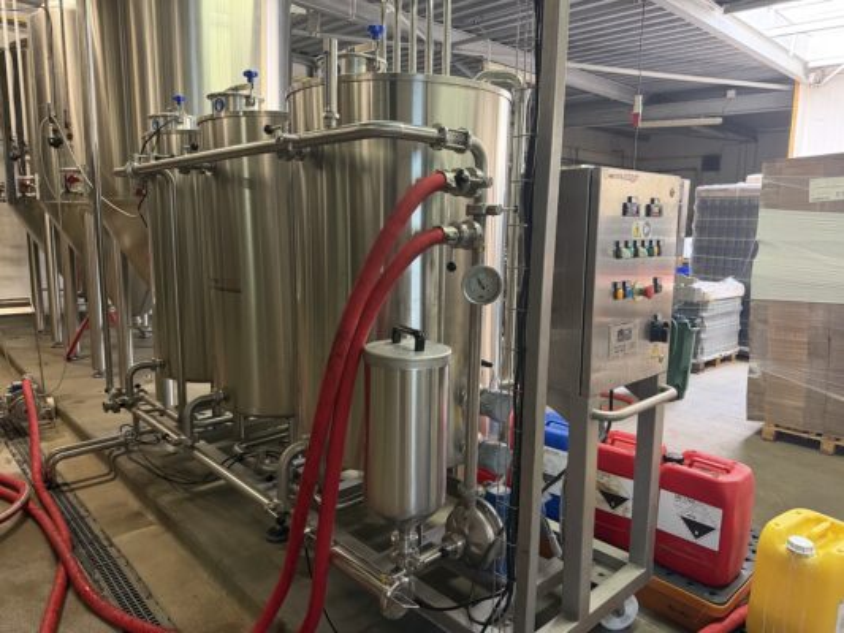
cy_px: 316
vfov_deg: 56.8
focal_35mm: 24
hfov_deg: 71.6
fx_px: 585
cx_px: 422
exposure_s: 1/50
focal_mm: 6.76
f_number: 1.78
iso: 500
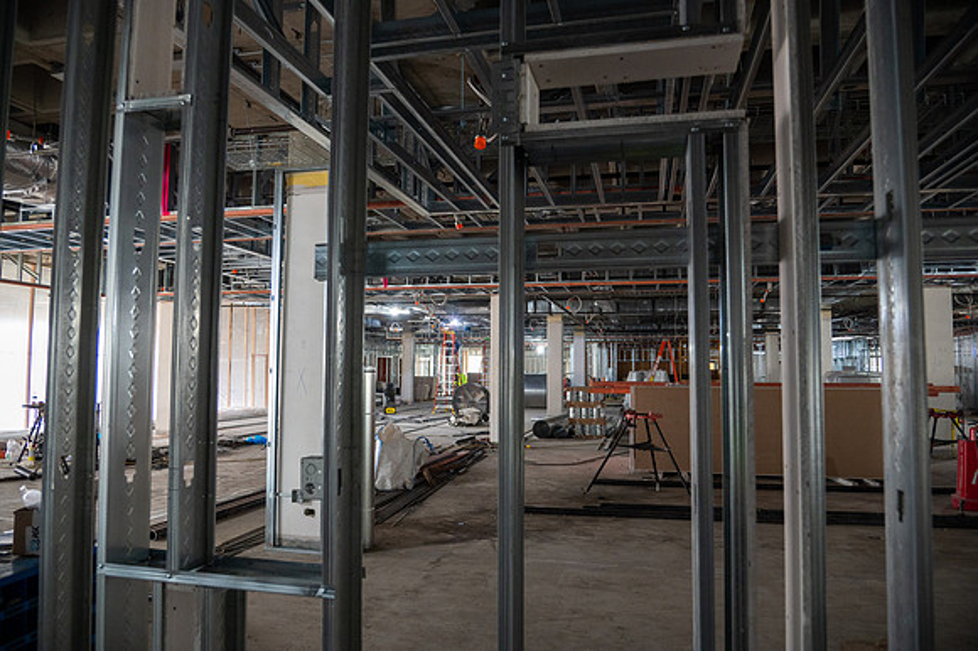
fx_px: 652
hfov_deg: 73.8
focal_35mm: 24
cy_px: 326
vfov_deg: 53.1
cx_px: 489
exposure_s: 1/200
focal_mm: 24
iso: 2500
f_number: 4
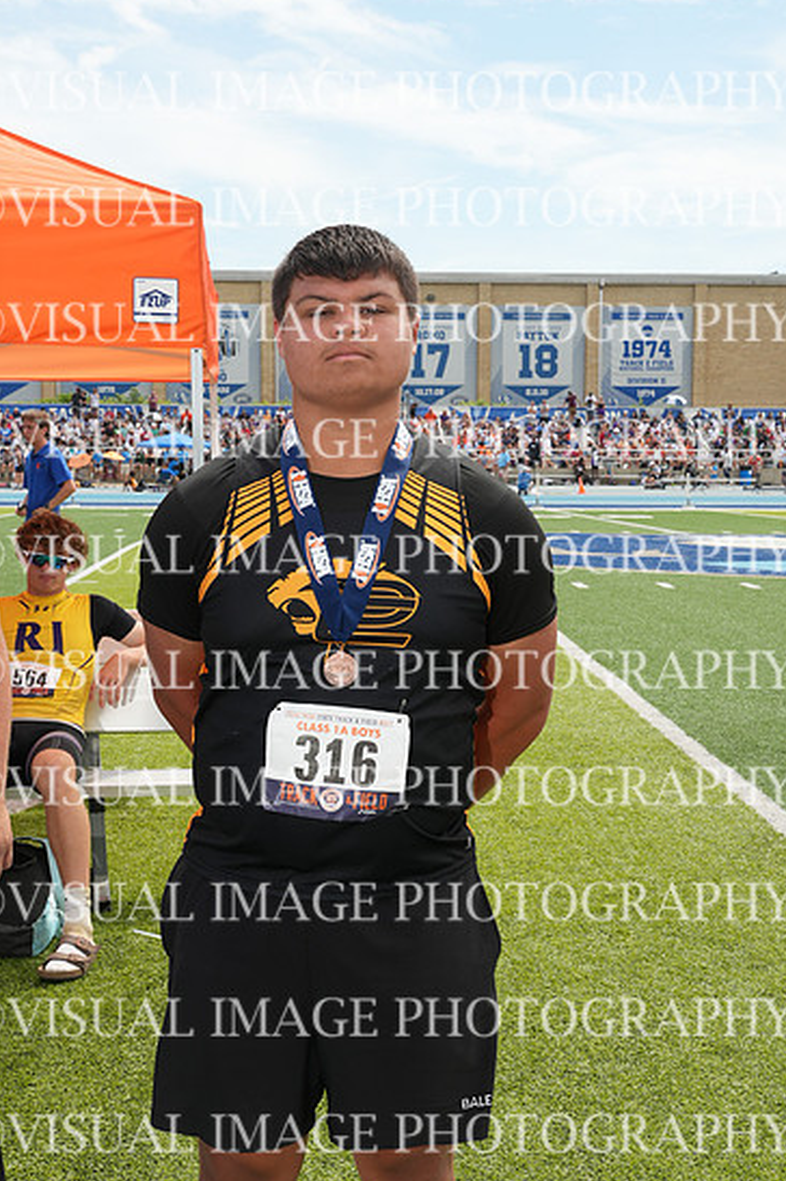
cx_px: 380
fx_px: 1722
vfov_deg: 37.8
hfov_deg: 25.7
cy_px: 611
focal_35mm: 53
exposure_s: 1/160
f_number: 9
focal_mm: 33
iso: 100
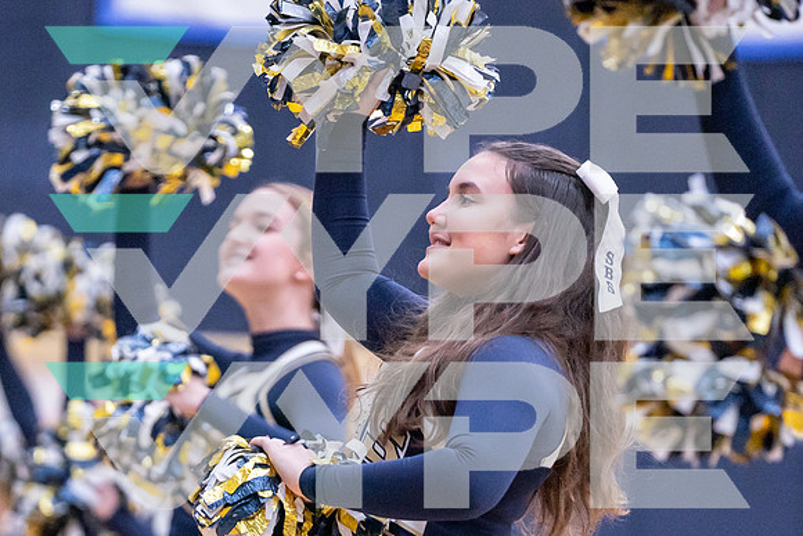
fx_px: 8025
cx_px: 262
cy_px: 461
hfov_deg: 5.7
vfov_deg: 3.8
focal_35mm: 360
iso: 2000
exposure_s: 1/1250
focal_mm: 200
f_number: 2.8
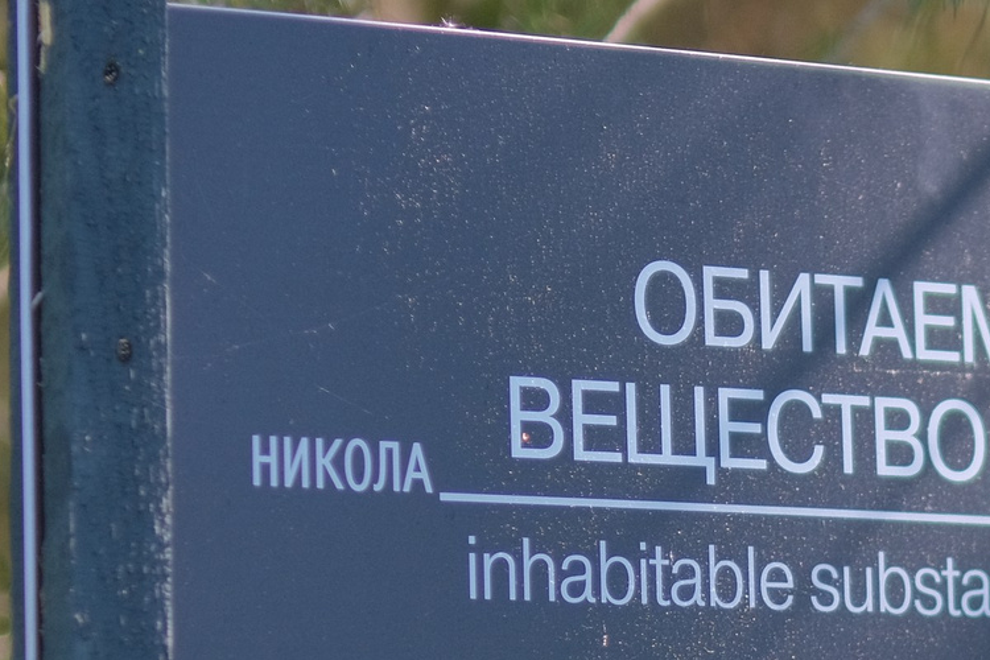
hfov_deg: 8.0
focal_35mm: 256
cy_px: 757
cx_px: 1122
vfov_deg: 5.3
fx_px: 7039
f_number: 1.1
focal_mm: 50
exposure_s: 1/1800
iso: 320
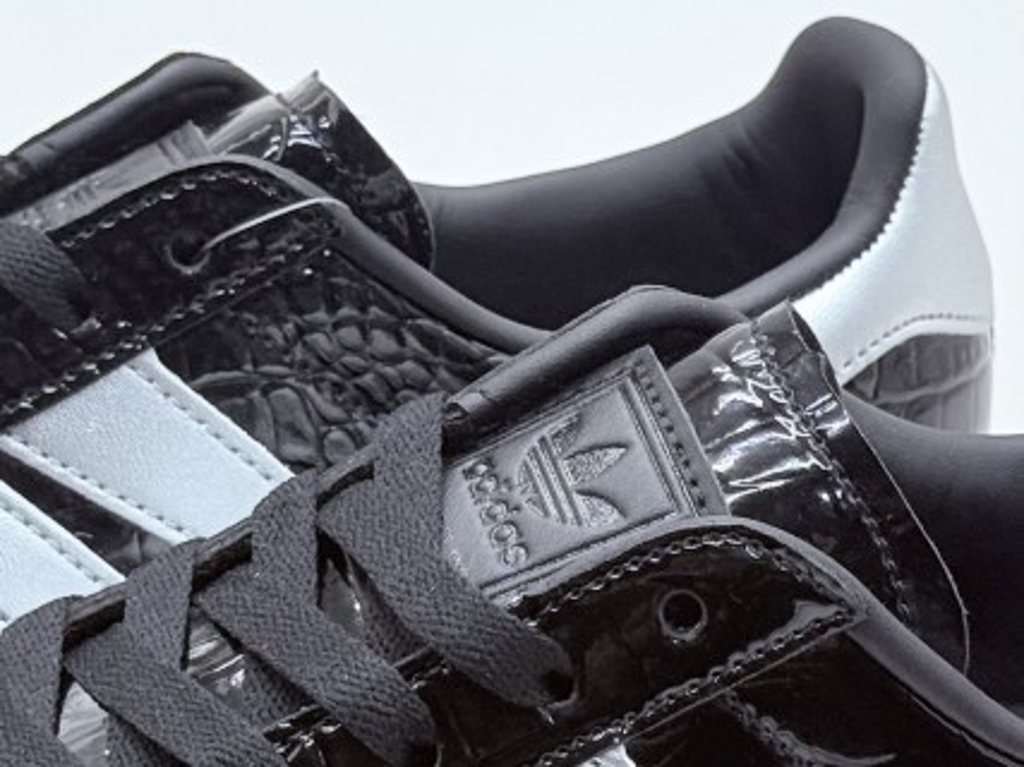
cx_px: 512
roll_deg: +0.3
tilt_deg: -25.6
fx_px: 1420
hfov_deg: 39.7
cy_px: 384
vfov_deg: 30.3
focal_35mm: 48
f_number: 1.78
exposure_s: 1/553
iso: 64
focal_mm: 6.76
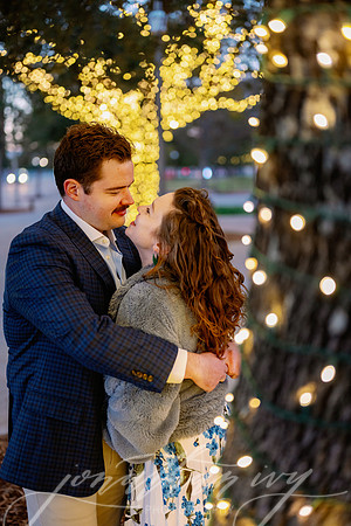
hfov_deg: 27.0
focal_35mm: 50
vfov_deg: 39.6
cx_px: 176
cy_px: 263
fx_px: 731
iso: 1250
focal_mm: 50
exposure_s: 1/250
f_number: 2
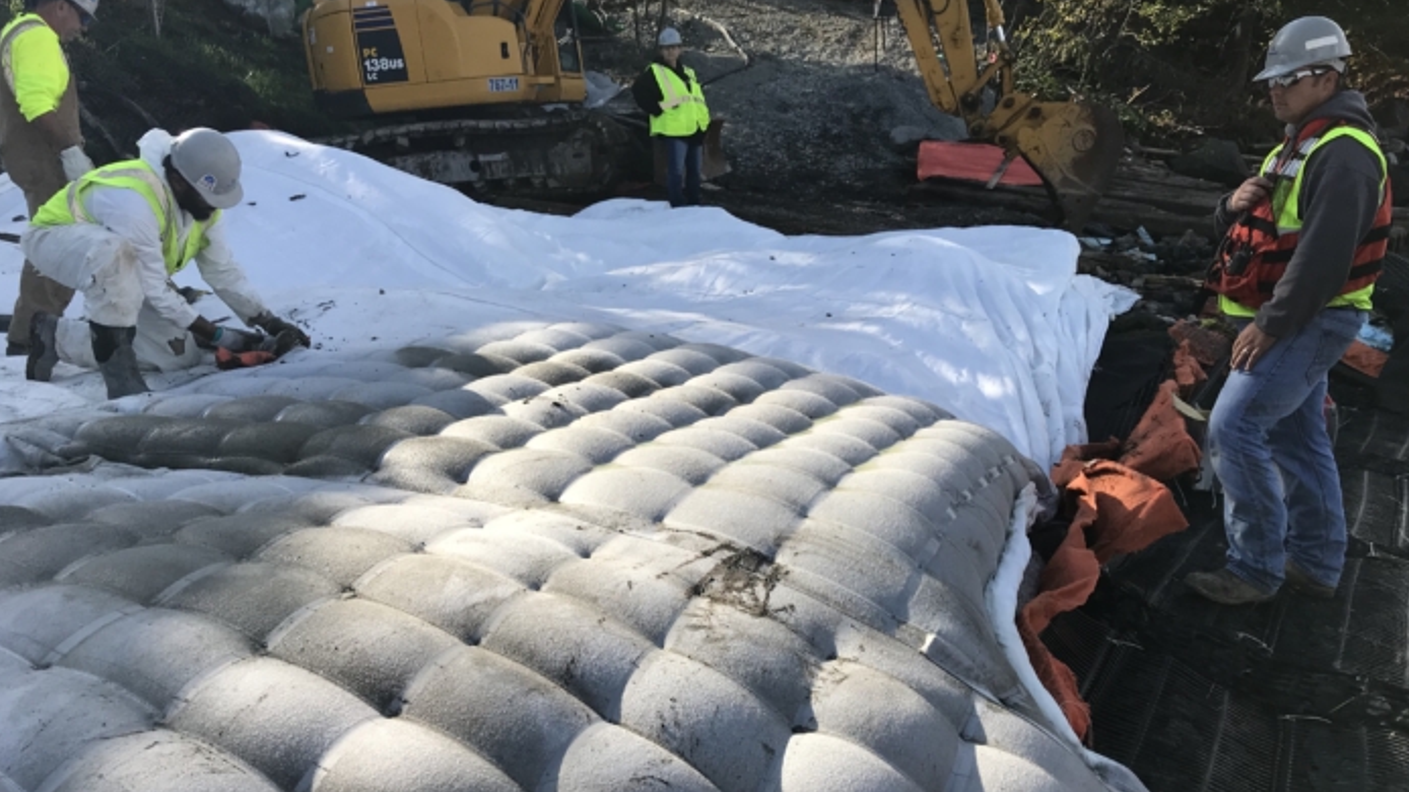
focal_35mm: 31
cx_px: 701
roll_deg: +3.9
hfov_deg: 62.6
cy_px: 499
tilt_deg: -13.9
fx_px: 1158
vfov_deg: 37.5
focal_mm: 3.99
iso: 20
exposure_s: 1/2037
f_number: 1.8
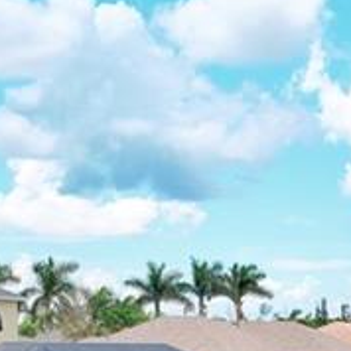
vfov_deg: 12.1
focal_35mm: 142
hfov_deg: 12.3
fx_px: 1629
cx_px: 179
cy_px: 383
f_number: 2.8
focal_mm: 10.6
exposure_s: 1/1441
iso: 101
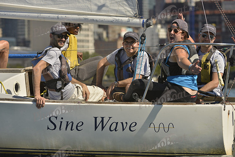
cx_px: 116
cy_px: 82
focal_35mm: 212
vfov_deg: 6.5
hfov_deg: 9.7
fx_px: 1384
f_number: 5.6
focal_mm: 200
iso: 200
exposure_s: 1/1250
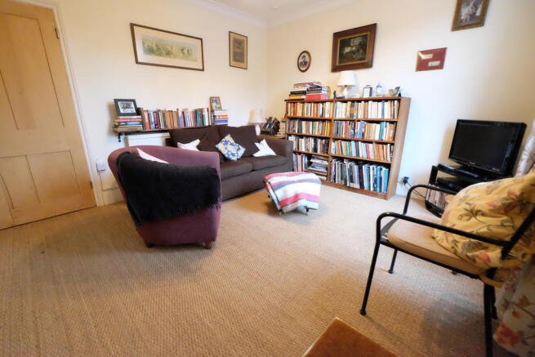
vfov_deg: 77.4
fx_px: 223
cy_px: 178
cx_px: 268
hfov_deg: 100.4
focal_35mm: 15
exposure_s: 1/120
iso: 12800
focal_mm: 10
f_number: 4
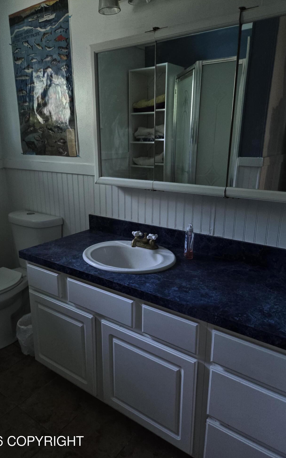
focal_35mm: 25
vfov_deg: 72.5
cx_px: 139
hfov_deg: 49.3
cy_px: 228
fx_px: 312
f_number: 1.8
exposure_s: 1/120
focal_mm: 5.4
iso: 320
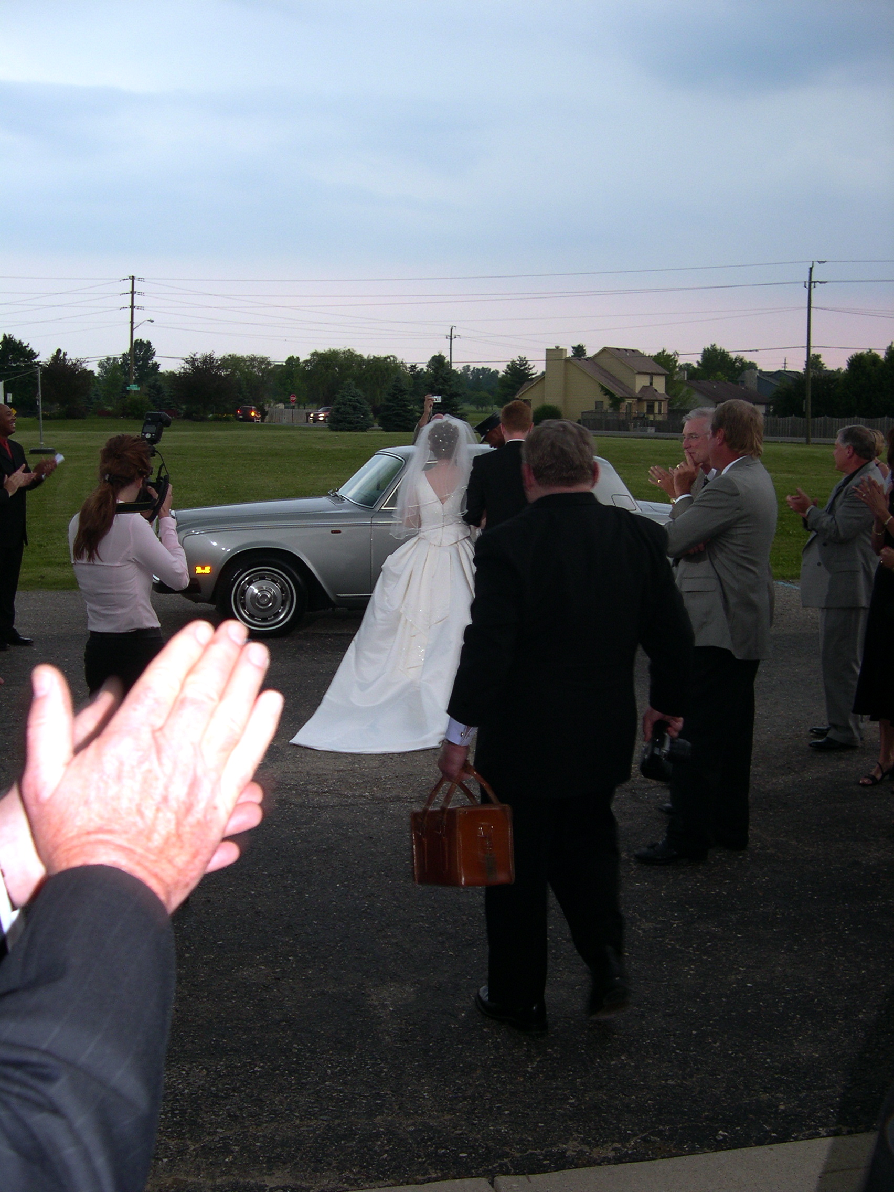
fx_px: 1309
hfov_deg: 37.7
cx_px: 447
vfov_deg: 49.0
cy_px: 596
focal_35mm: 38
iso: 100
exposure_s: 1/30
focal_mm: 8
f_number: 2.8
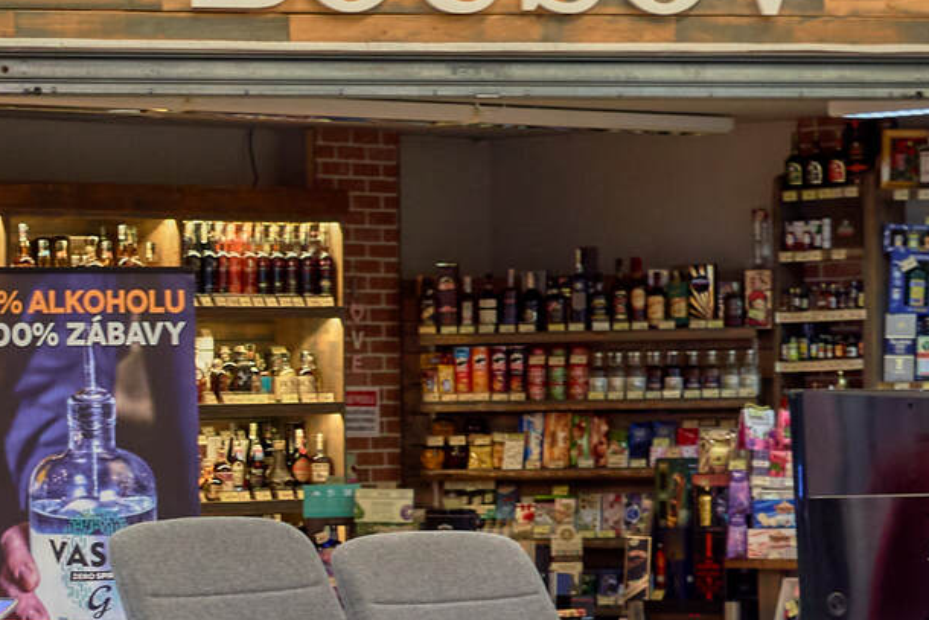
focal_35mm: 192
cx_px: -300
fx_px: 4956
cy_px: 624
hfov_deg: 10.5
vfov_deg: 7.1
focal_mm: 40
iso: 180
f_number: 5.6
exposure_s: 1/40
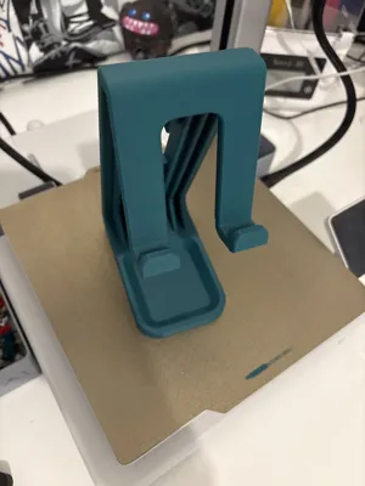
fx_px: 366
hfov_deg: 53.1
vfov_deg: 67.3
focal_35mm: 26
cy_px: 243
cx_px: 182
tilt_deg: -55.2
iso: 400
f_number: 1.6
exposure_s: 1/33
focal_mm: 5.96
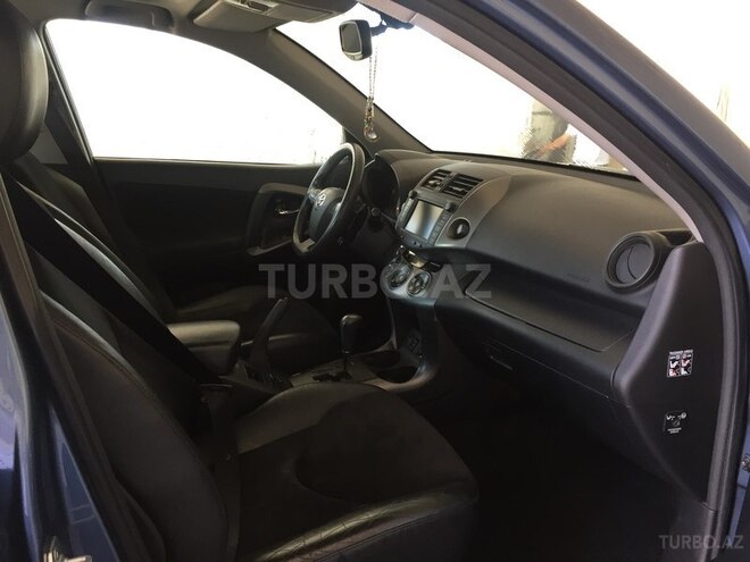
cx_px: 375
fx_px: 628
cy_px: 281
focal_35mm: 29
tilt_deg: -17.1
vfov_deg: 48.2
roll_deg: -3.4
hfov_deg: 61.7
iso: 80
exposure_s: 1/33
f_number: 2.2
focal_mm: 4.15
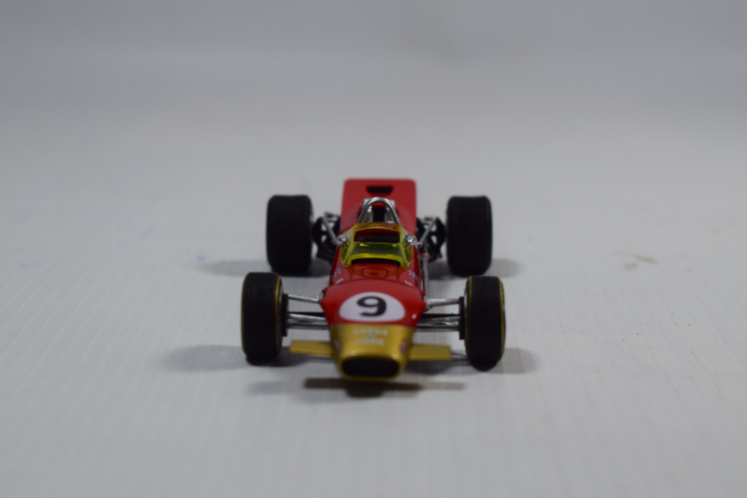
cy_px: 249
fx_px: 1494
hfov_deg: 28.1
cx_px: 374
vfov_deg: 18.9
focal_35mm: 72
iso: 400
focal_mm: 48
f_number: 9
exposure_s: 1/100
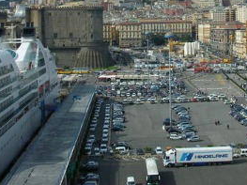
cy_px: 39
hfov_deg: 30.2
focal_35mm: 64
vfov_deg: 22.6
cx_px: 155
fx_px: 456
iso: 50
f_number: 8.5
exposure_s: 1/193
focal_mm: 5.8
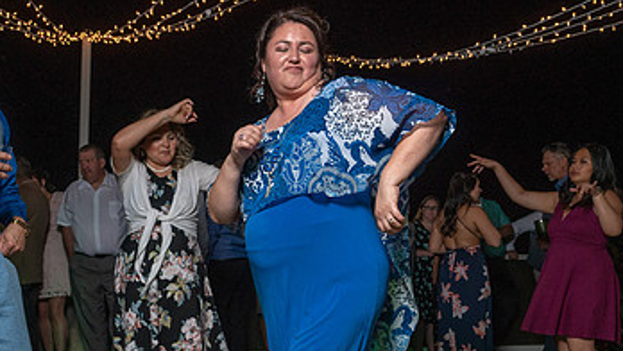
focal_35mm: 42
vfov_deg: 28.0
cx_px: 257
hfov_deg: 48.1
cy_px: 261
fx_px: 694
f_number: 5.6
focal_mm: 21
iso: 2000
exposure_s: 1/200
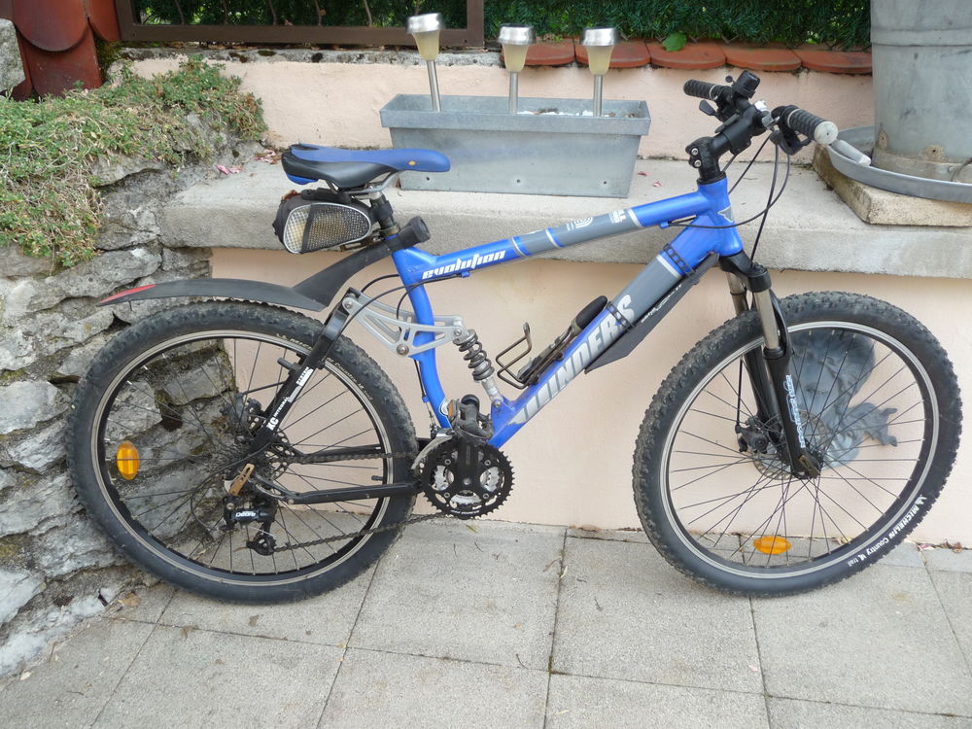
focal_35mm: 32
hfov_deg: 56.8
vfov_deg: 44.2
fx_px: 899
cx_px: 486
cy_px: 364
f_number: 3.5
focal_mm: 5.3
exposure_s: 1/160
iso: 100
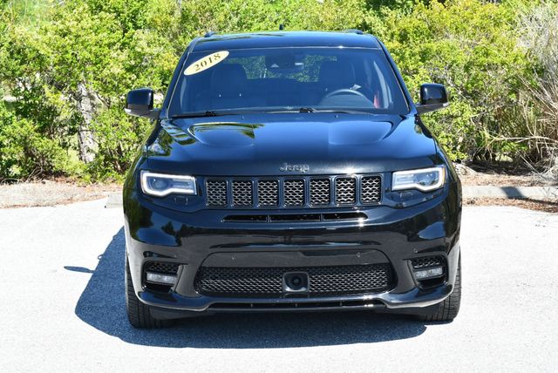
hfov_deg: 25.3
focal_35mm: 80
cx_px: 279
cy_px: 186
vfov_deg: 17.1
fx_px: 1241
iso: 200
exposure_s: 1/250
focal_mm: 40
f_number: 7.1
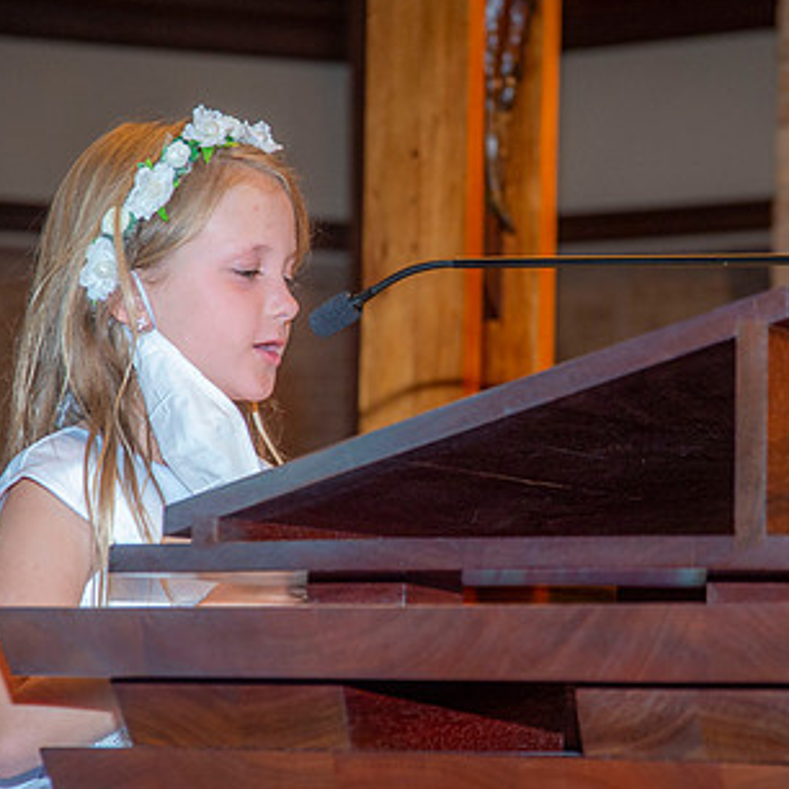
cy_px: 400
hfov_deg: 12.7
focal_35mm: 137
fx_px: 3533
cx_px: 443
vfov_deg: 12.7
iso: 1600
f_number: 5.6
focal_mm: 85
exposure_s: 1/200
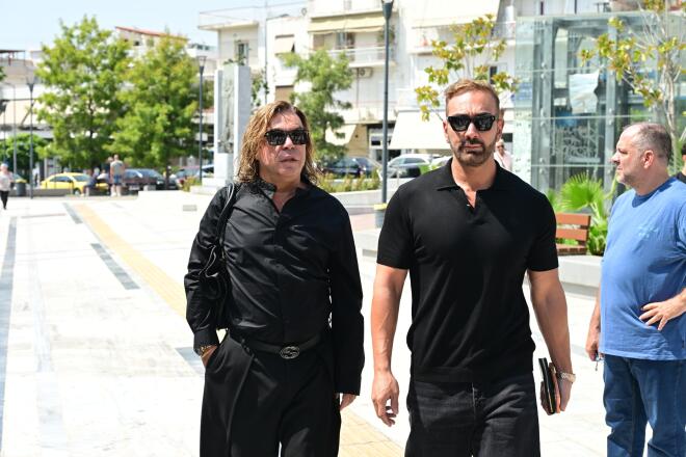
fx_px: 991
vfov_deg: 26.0
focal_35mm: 52
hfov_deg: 38.2
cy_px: 228
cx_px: 343
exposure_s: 1/1000
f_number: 5.6
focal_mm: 52
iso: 450
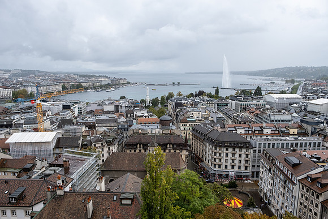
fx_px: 219
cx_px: 164
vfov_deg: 53.2
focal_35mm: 24
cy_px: 110
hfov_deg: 73.7
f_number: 5
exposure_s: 1/420
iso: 160
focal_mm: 16
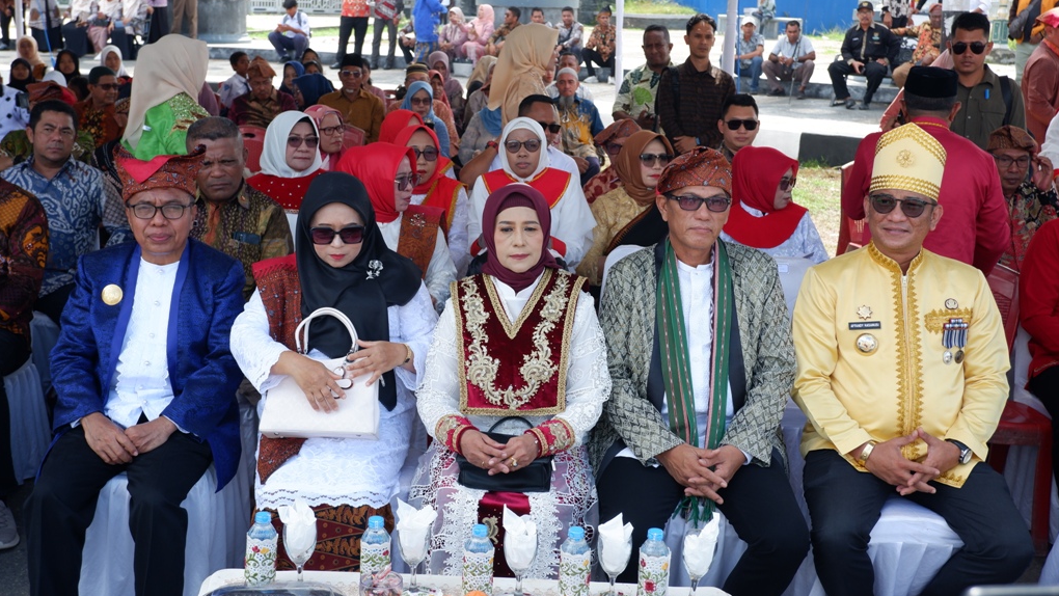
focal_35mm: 41
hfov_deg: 49.4
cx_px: 528
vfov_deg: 29.0
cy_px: 250
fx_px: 1151
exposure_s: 1/400
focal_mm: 26.4
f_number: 4.4
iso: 200
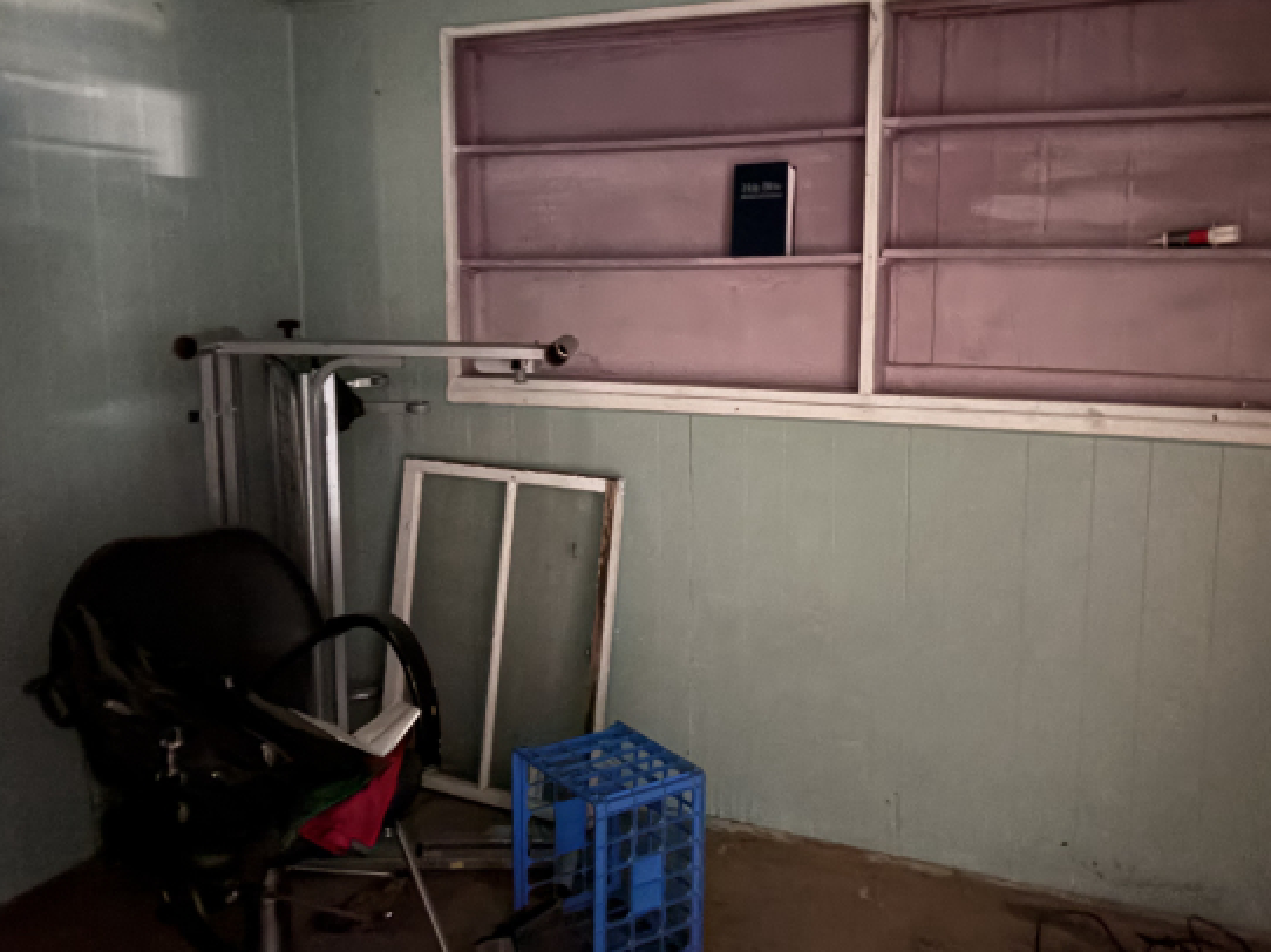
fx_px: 1174
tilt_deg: -9.5
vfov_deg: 44.1
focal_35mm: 32
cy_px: 434
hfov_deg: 56.7
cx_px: 700
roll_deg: +1.1
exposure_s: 1/2
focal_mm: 5.96
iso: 4000
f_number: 1.6
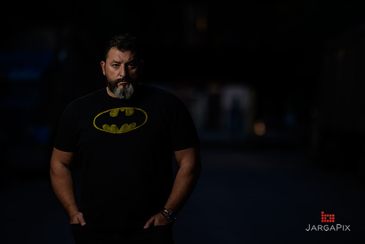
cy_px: 122
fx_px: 1379
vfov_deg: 10.1
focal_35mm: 136
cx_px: 182
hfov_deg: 15.1
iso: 200
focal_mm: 135
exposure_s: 1/125
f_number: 2
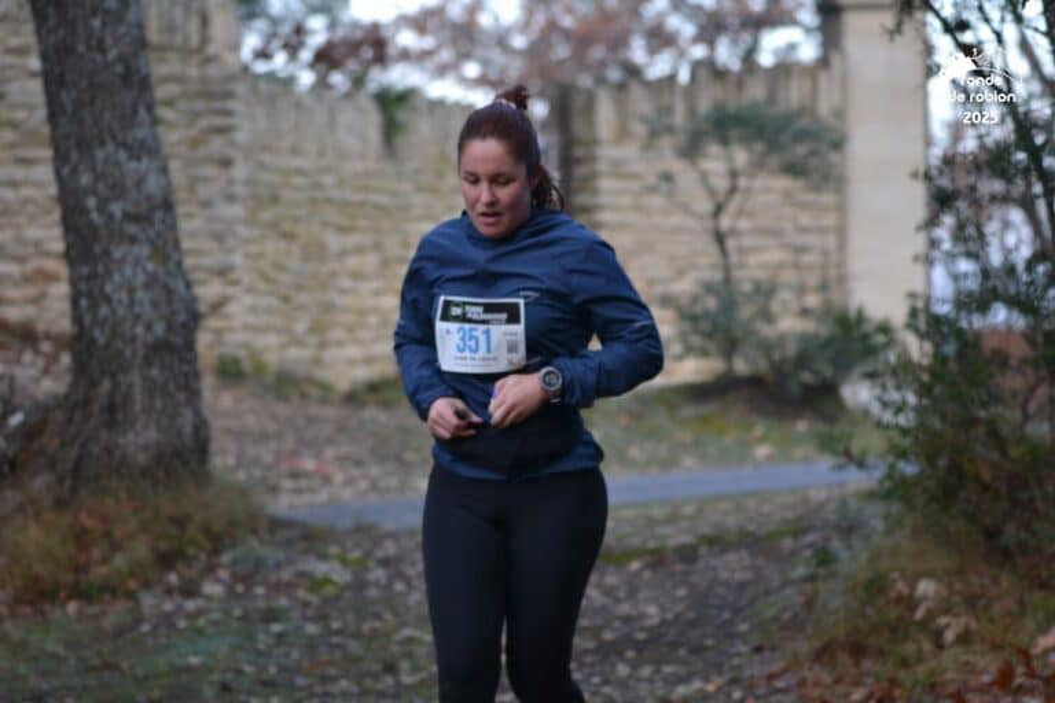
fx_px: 6593
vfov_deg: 6.1
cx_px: 528
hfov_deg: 9.1
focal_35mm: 225
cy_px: 352
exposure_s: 1/500
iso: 720
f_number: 5
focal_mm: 150
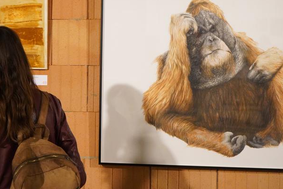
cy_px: 71
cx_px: 111
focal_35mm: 76
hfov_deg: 26.6
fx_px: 597
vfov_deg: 17.9
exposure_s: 1/160
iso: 12800
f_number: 5
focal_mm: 57
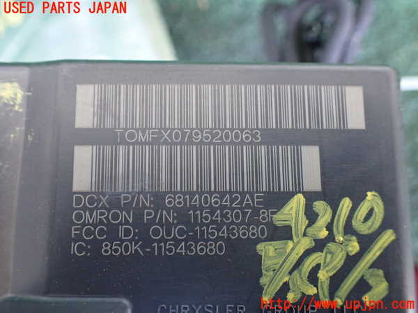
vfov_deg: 46.8
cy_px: 156
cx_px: 209
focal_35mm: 30
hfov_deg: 60.0
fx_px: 362
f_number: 2.3
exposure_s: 1/40
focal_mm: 5.4
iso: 800
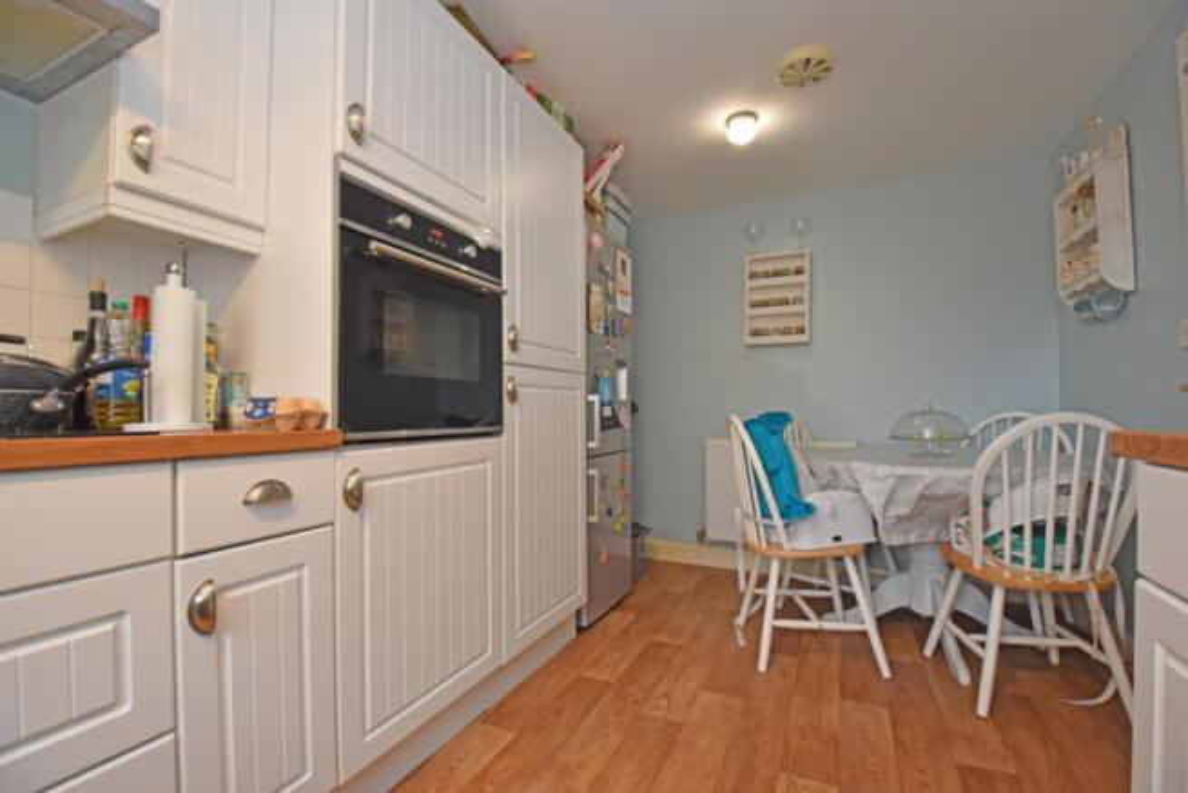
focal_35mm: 15
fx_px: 495
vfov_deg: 77.4
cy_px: 396
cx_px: 594
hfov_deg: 100.4
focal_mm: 10
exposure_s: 1/125
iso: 1000
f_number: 4
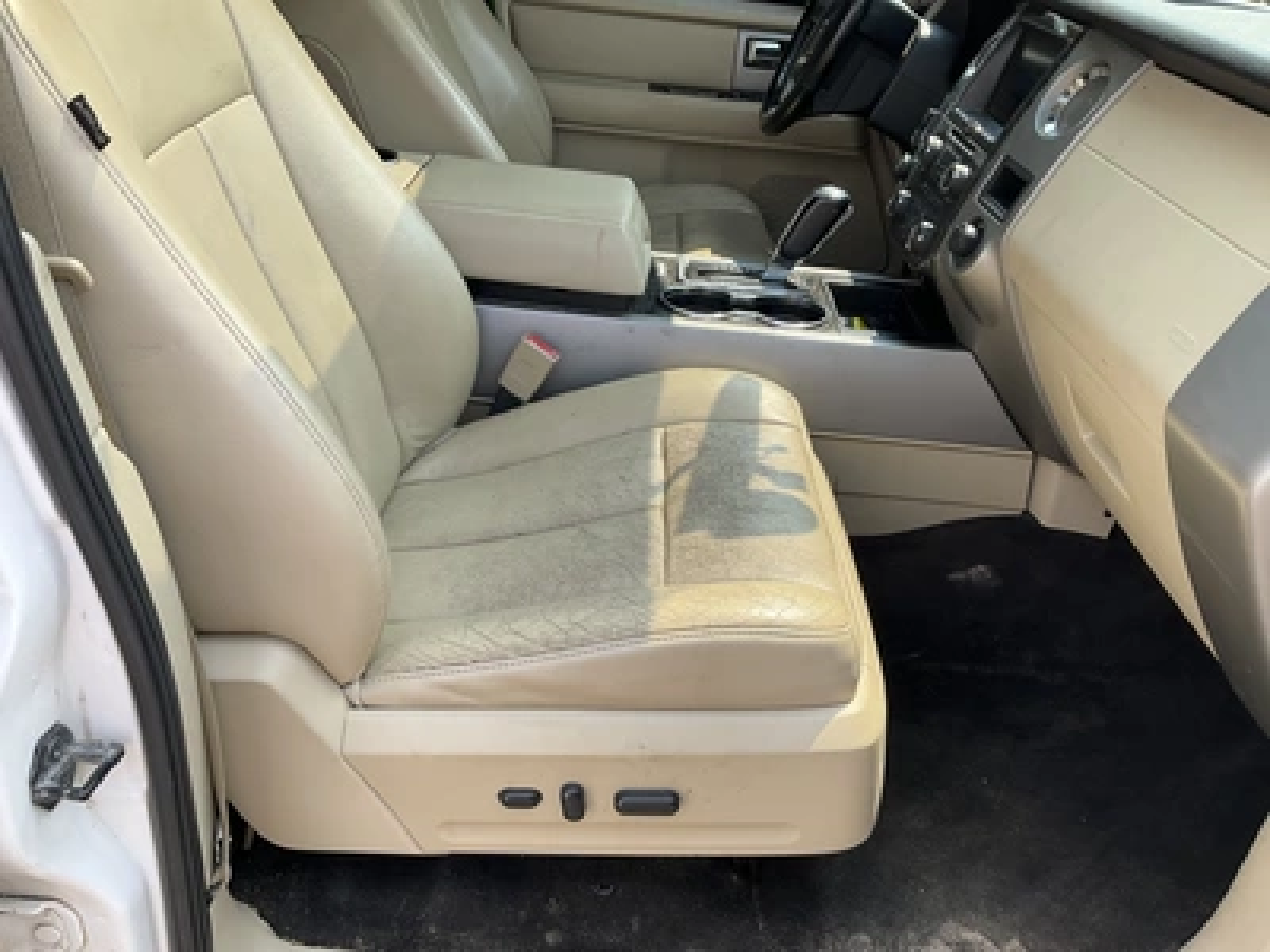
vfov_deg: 48.2
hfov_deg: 61.7
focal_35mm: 29
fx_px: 1064
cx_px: 635
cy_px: 476
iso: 25
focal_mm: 3
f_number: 1.8
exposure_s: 1/435
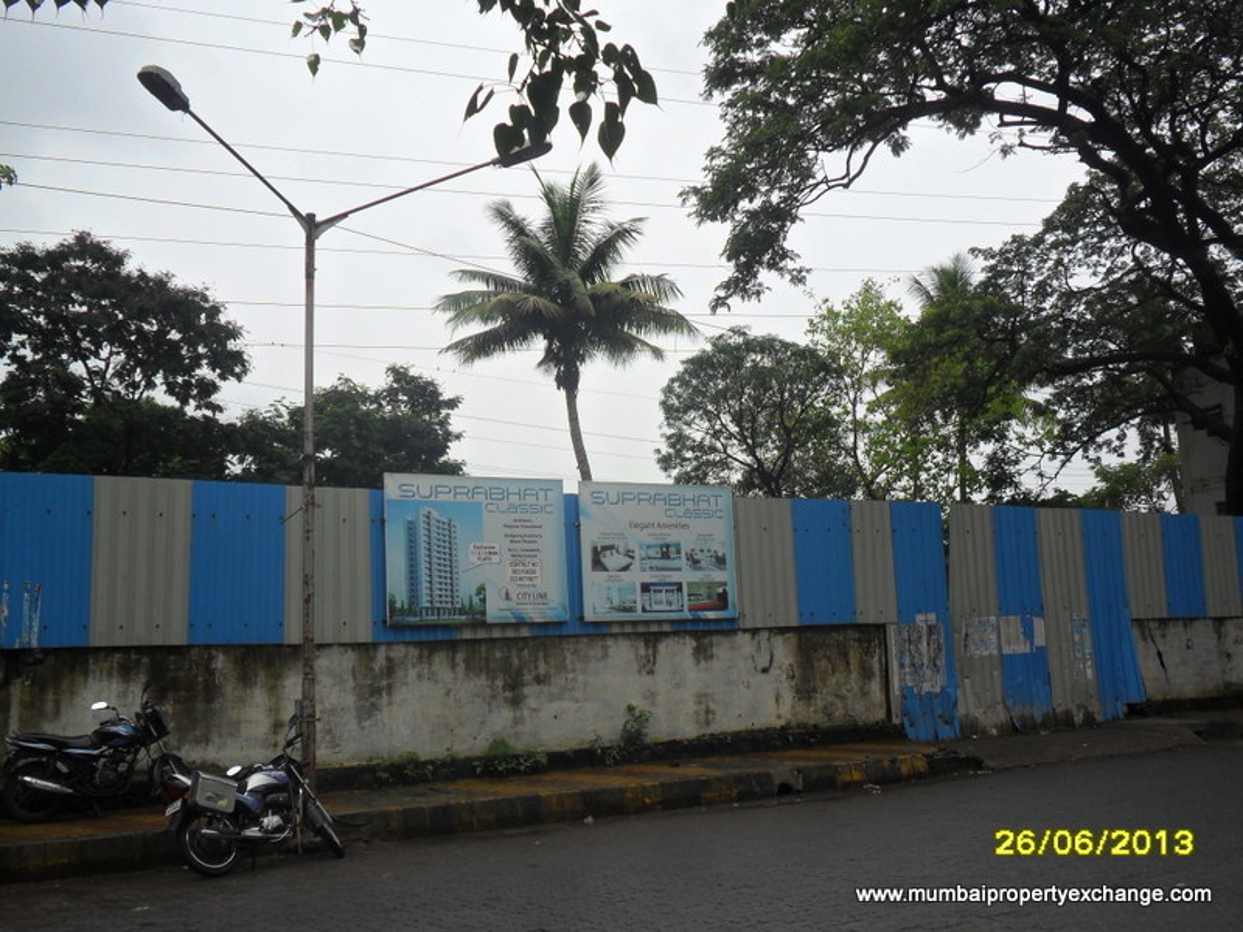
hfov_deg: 50.1
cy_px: 466
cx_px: 622
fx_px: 1329
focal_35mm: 37
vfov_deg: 38.7
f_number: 4
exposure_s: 1/750
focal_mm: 6.6
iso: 100
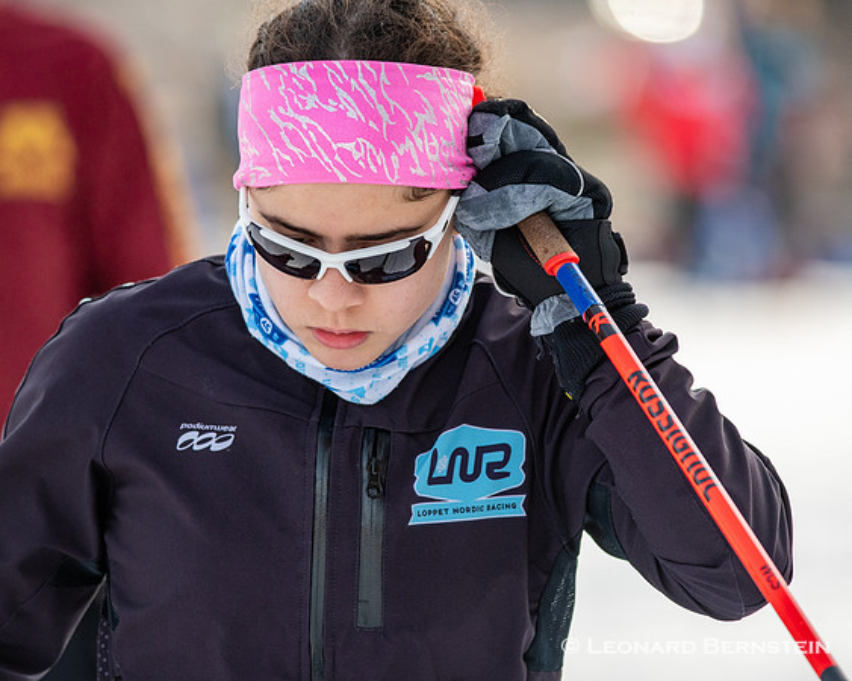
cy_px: 340
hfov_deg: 3.8
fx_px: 12775
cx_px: 454
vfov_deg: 3.1
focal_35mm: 507
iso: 400
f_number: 4
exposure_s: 1/2000
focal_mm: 300
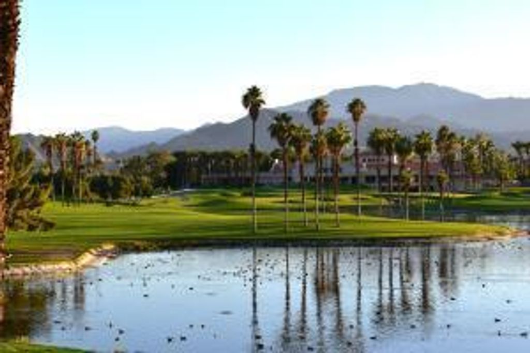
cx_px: 265
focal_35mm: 82
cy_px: 176
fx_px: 1215
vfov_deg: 16.6
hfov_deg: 24.6
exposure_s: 1/200
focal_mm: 55
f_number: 10
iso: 400
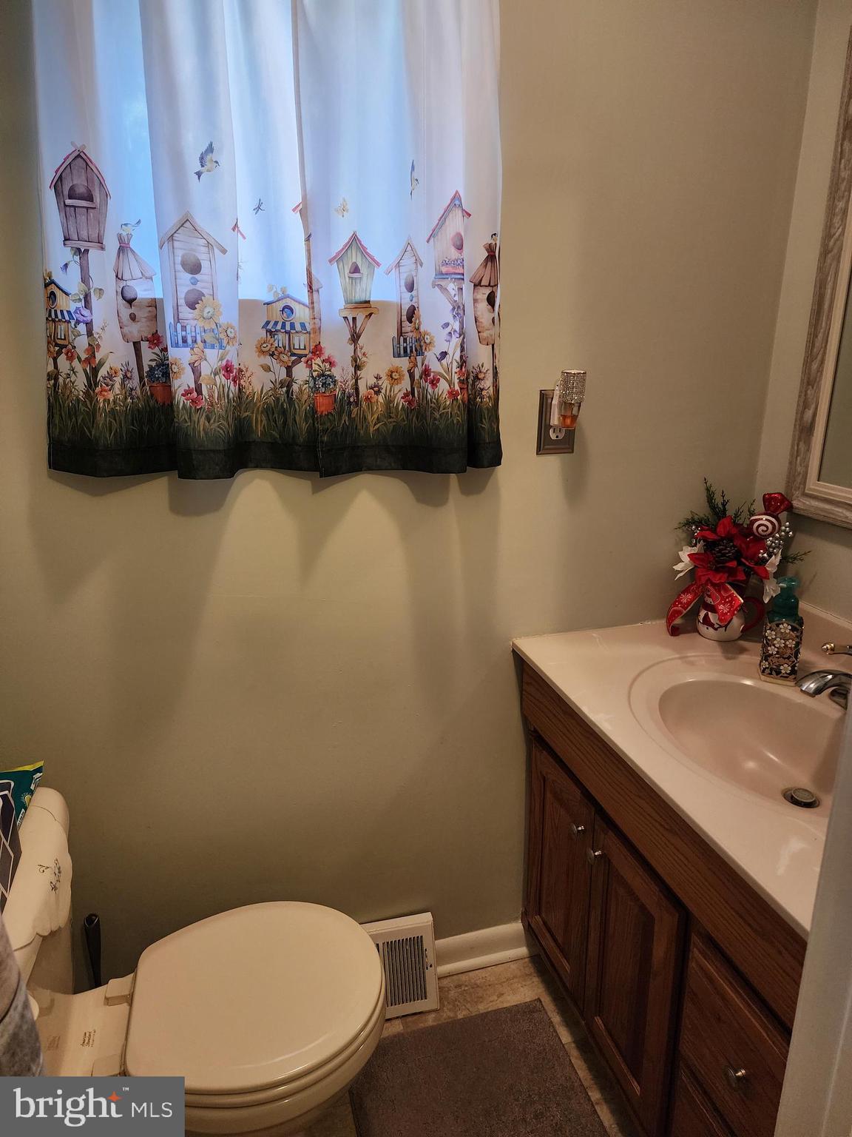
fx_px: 755
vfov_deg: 73.9
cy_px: 568
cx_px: 426
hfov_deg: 58.9
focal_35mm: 23
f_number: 1.8
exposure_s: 1/120
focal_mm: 6.4
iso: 400
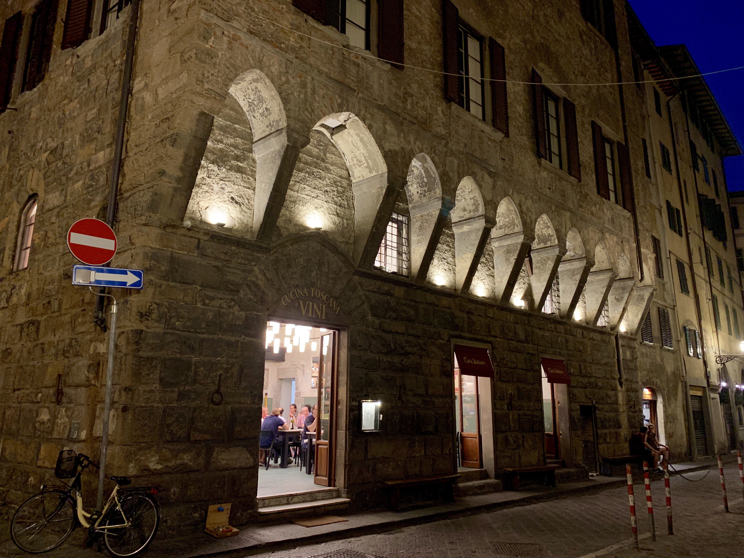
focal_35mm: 26
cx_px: 372
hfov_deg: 67.3
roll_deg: -0.2
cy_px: 279
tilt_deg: +13.1
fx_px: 559
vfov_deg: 53.1
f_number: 1.8
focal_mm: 4.25
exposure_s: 1/33
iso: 250
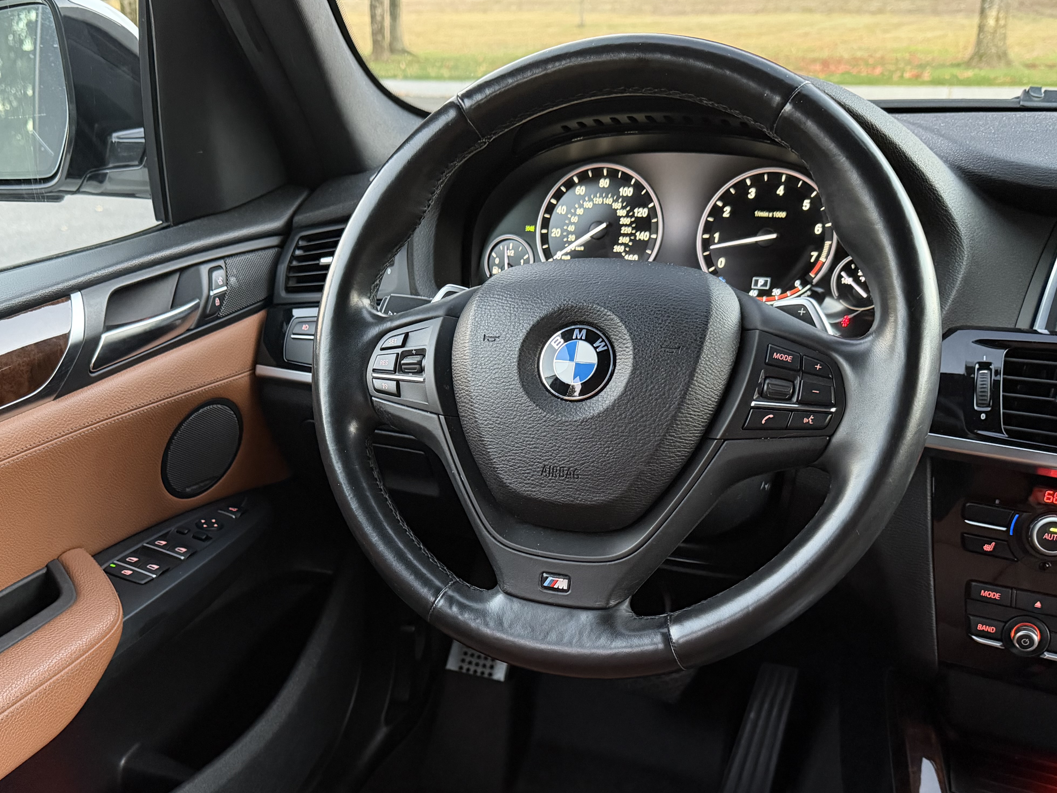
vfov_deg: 40.2
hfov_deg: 52.3
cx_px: 421
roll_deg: +1.4
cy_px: 529
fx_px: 1069
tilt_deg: -27.1
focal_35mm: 35
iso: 1000
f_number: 1.78
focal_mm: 6.76
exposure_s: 1/38
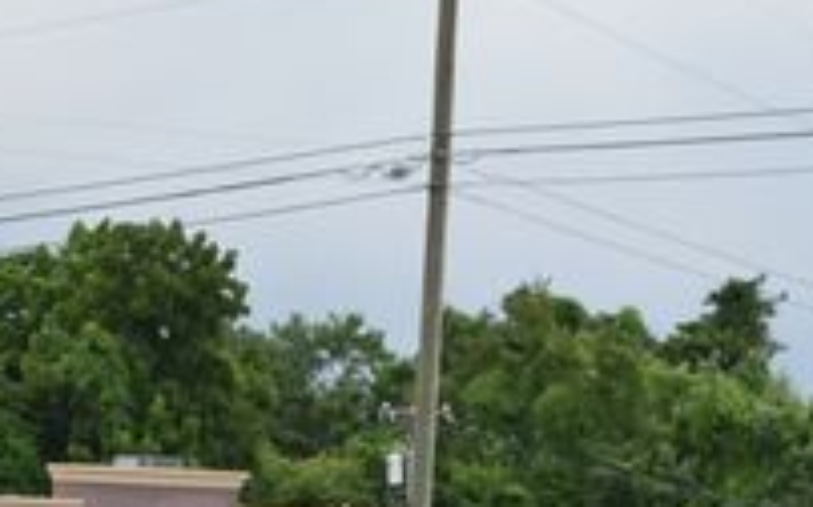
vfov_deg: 6.7
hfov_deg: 10.8
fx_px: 4296
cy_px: 746
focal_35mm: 194
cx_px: 487
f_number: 4.8
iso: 400
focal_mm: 40
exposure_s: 1/250
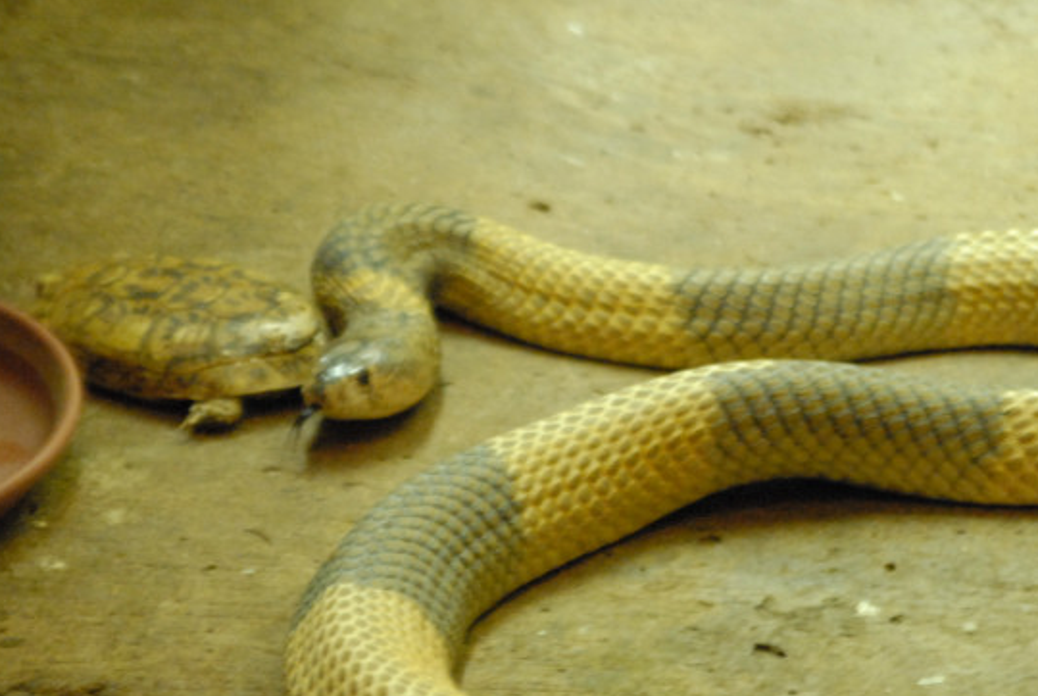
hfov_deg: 12.3
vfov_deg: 8.3
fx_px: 4816
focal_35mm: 167
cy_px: 439
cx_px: 527
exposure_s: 1/40
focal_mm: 75
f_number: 3.2
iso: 1600
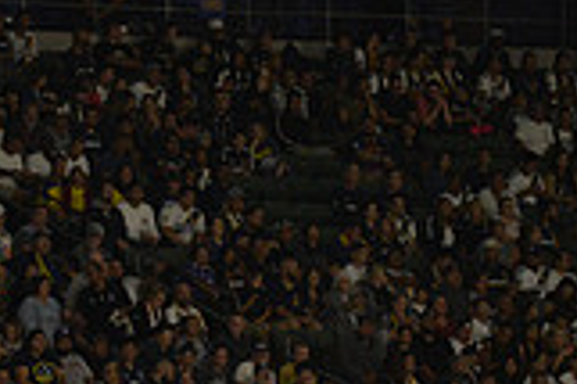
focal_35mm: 722
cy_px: 339
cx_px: 108
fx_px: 11560
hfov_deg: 2.9
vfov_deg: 1.9
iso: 1600
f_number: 2.8
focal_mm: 200
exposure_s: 1/2000
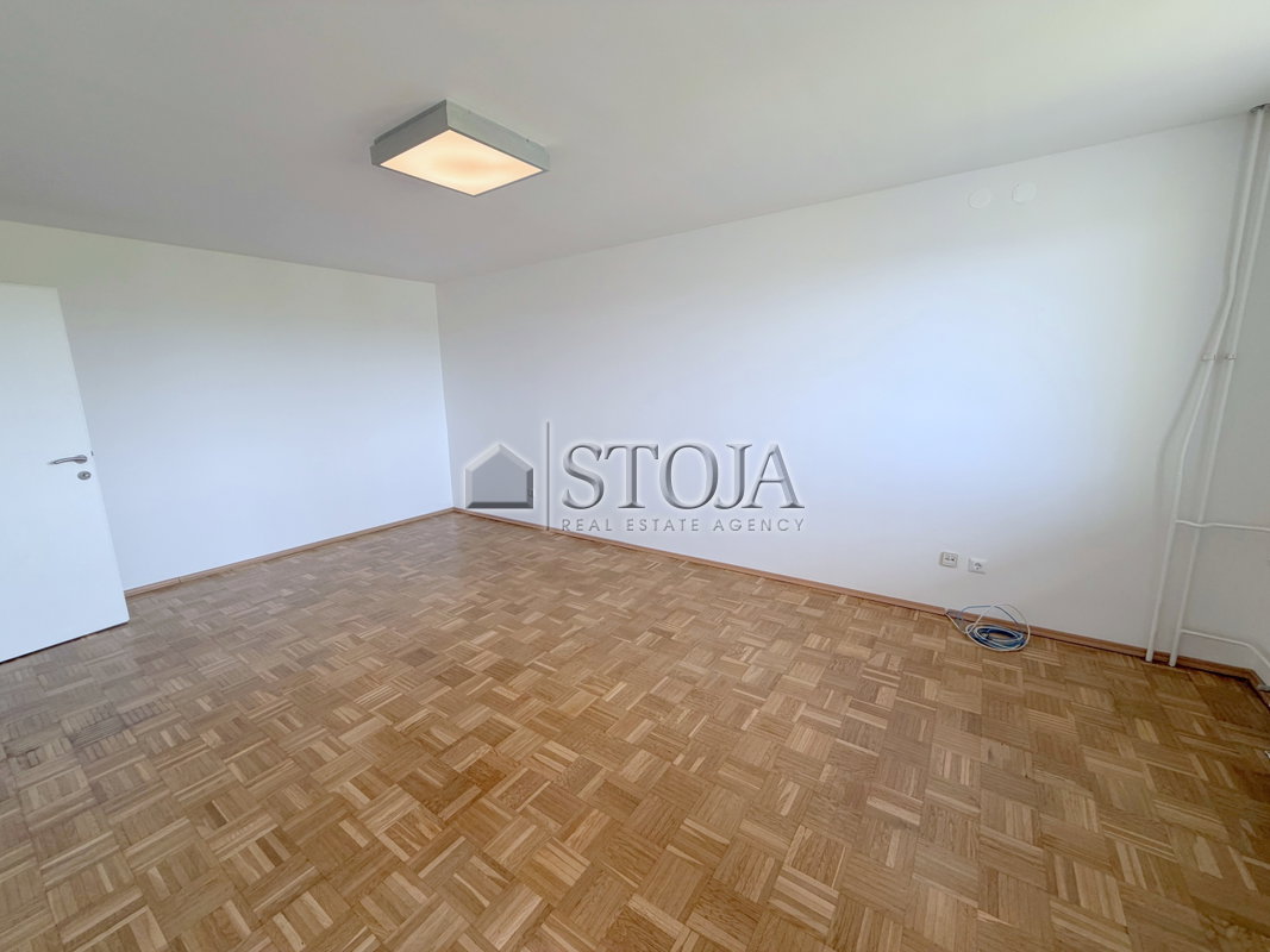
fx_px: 514
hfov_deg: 102.1
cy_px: 476
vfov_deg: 85.7
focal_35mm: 14
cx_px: 635
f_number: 2.2
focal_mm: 2.22
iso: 100
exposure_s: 1/100
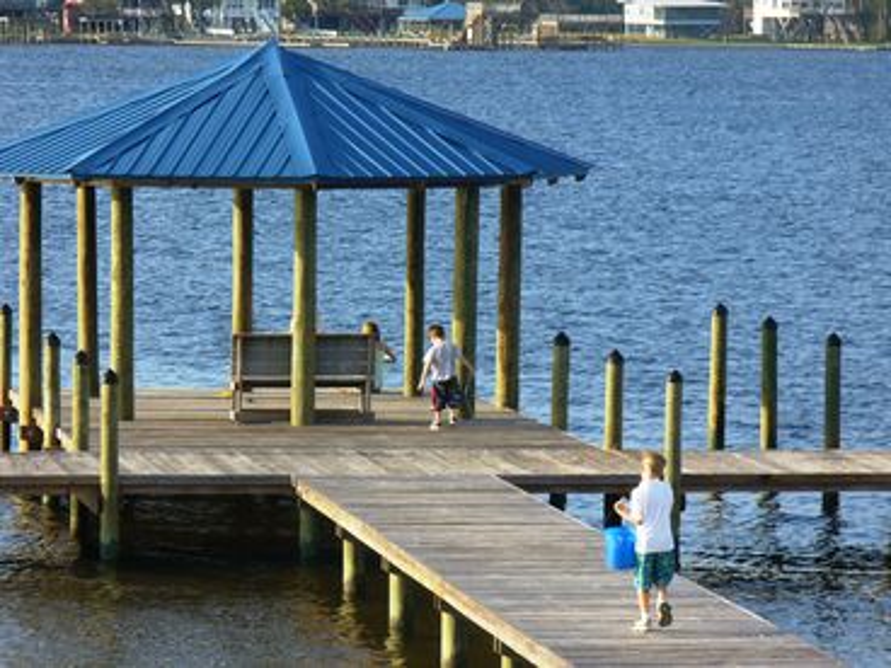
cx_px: 446
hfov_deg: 8.9
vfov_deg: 6.7
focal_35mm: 222
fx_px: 5714
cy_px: 334
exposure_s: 1/100
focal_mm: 36.6
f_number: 9
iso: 80
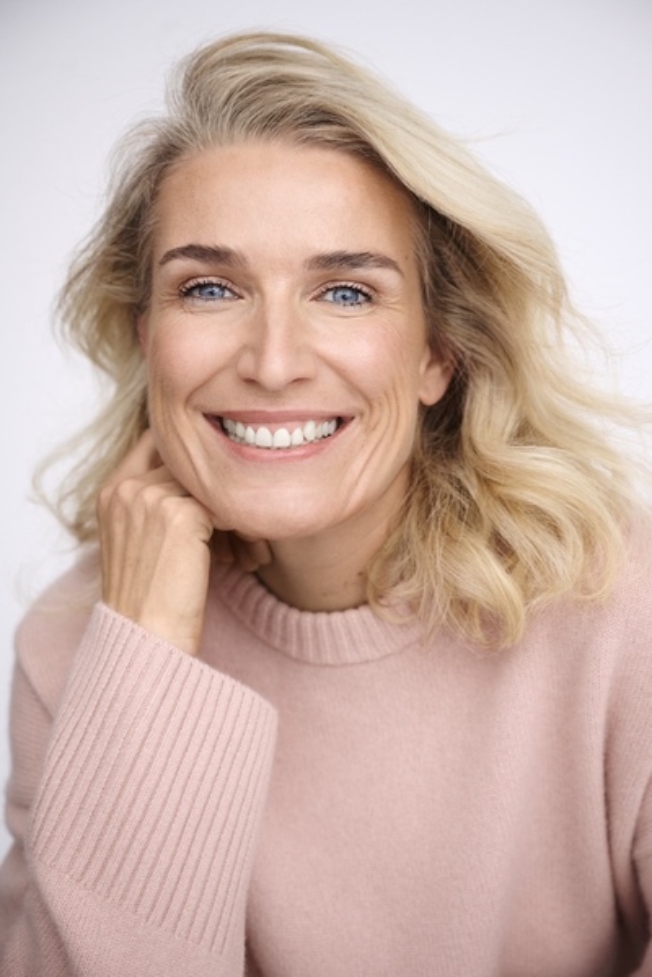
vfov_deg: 29.2
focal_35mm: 69
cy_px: 488
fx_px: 1874
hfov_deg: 19.7
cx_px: 326
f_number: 4
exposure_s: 1/200
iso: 640
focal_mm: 69
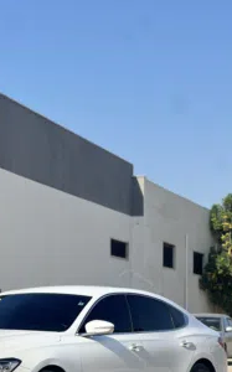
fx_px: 1105
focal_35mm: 109
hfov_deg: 12.0
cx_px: 62
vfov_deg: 19.1
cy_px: 243
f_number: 2.8
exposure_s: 1/867
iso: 32
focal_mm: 9
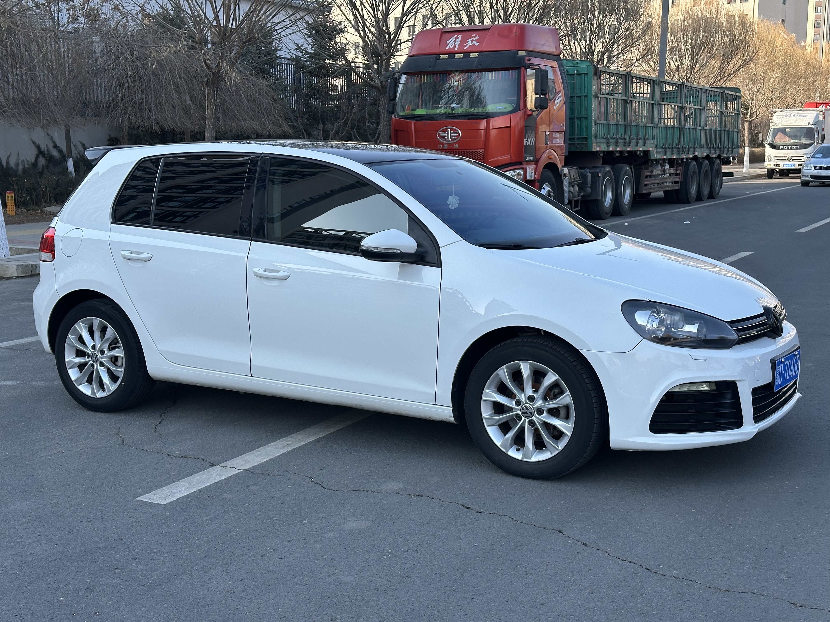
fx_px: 1151
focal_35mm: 48
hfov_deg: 39.7
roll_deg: -0.2
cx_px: 415
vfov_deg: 30.3
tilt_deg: -9.0
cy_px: 311
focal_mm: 6.86
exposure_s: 1/1783
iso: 64
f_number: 1.78
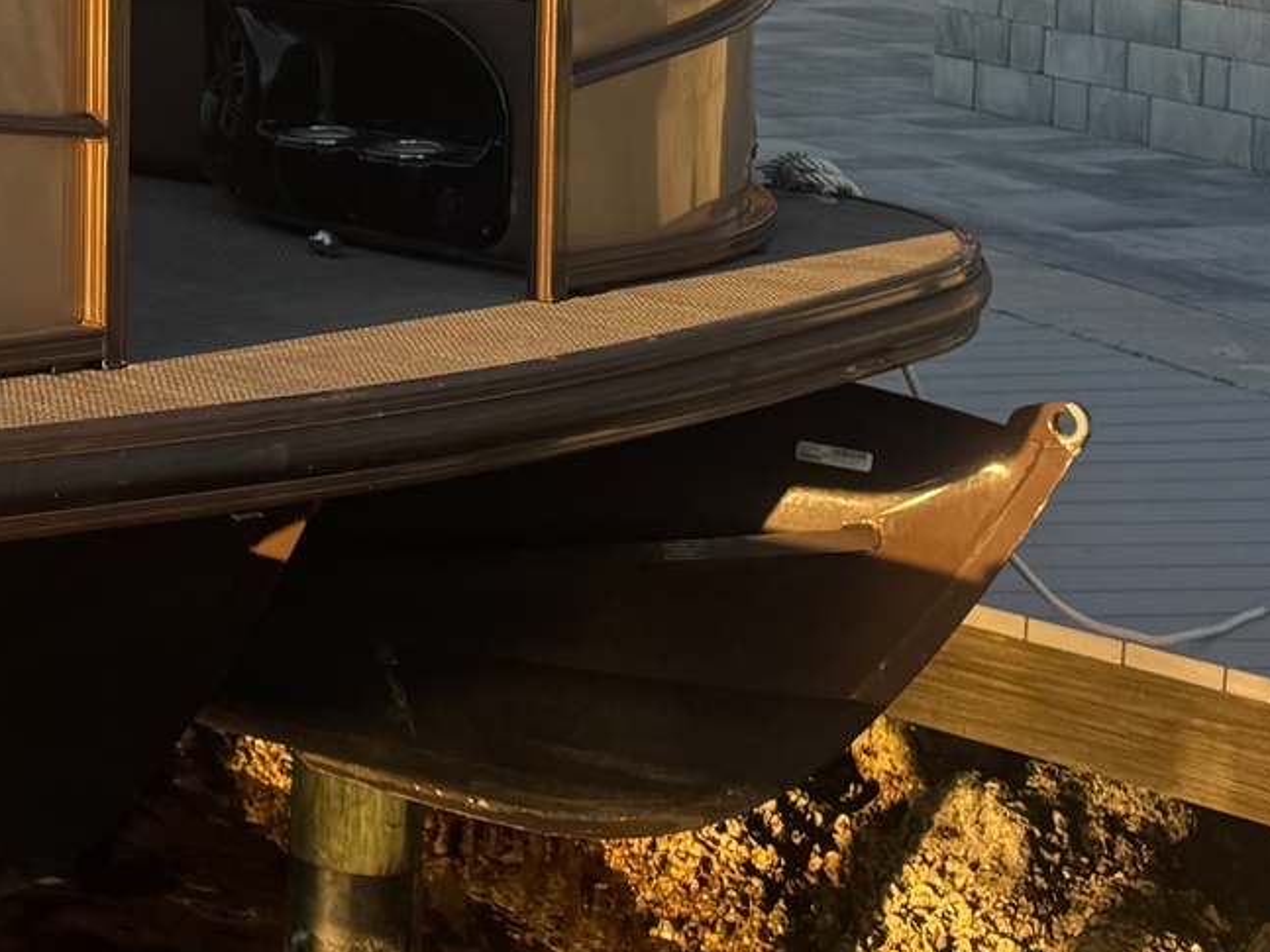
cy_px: -132
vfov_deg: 15.1
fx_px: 3485
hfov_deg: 17.9
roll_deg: -0.8
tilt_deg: -4.4
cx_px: -762
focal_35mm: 95
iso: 80
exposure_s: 1/1395
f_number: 1.78
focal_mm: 6.76
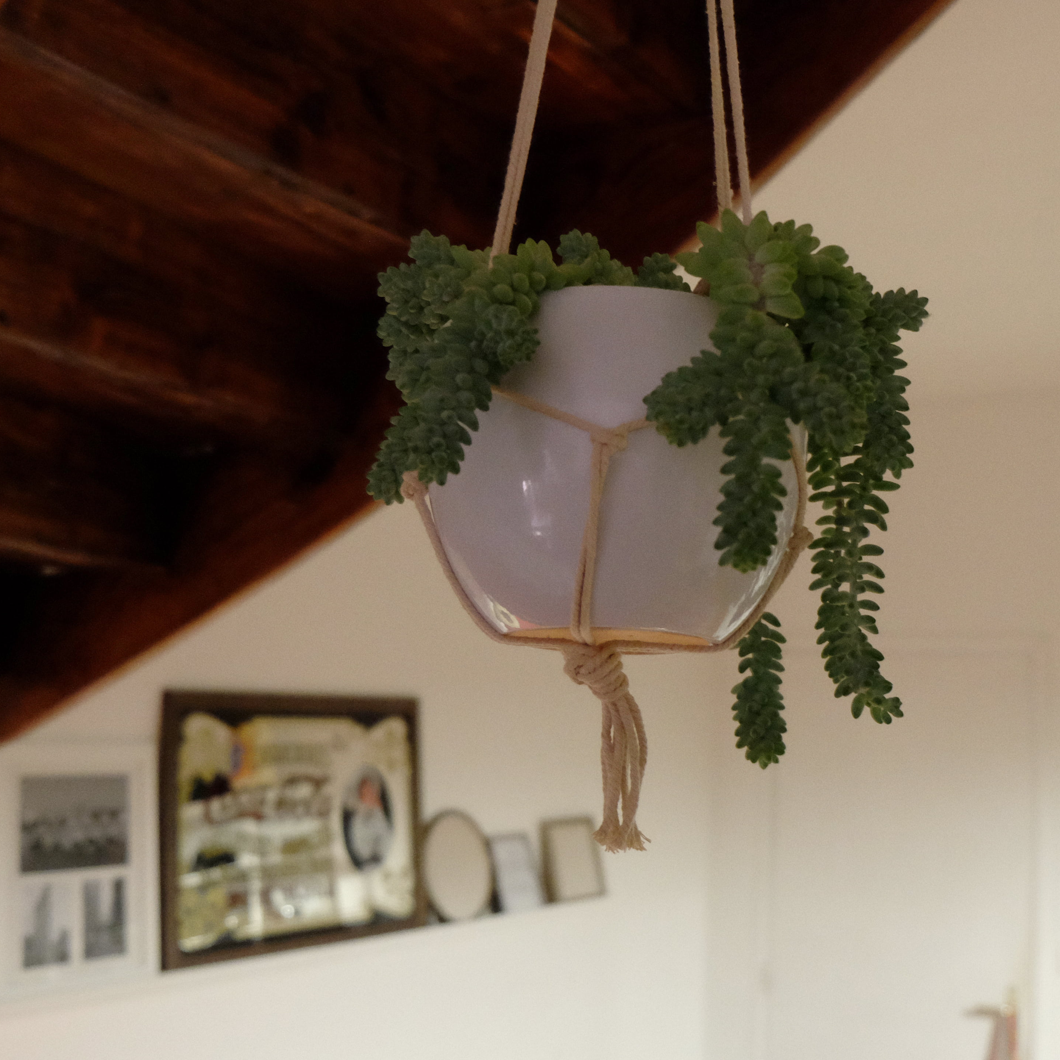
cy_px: 474
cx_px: 642
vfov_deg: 42.8
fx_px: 1351
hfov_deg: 42.6
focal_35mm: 39
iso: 3200
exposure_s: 1/26
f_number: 2.8
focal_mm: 18
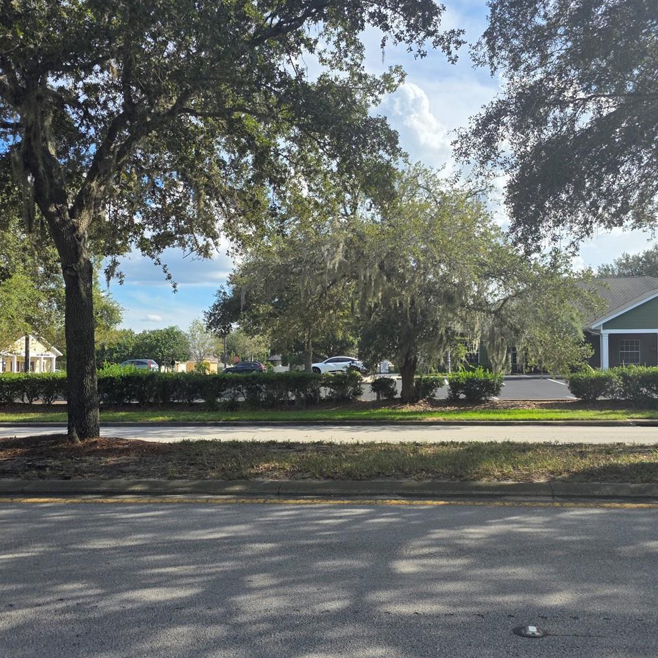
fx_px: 710
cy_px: 366
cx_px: 360
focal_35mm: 33
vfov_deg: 49.6
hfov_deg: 49.7
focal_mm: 6.3
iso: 80
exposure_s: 1/3697
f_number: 1.7
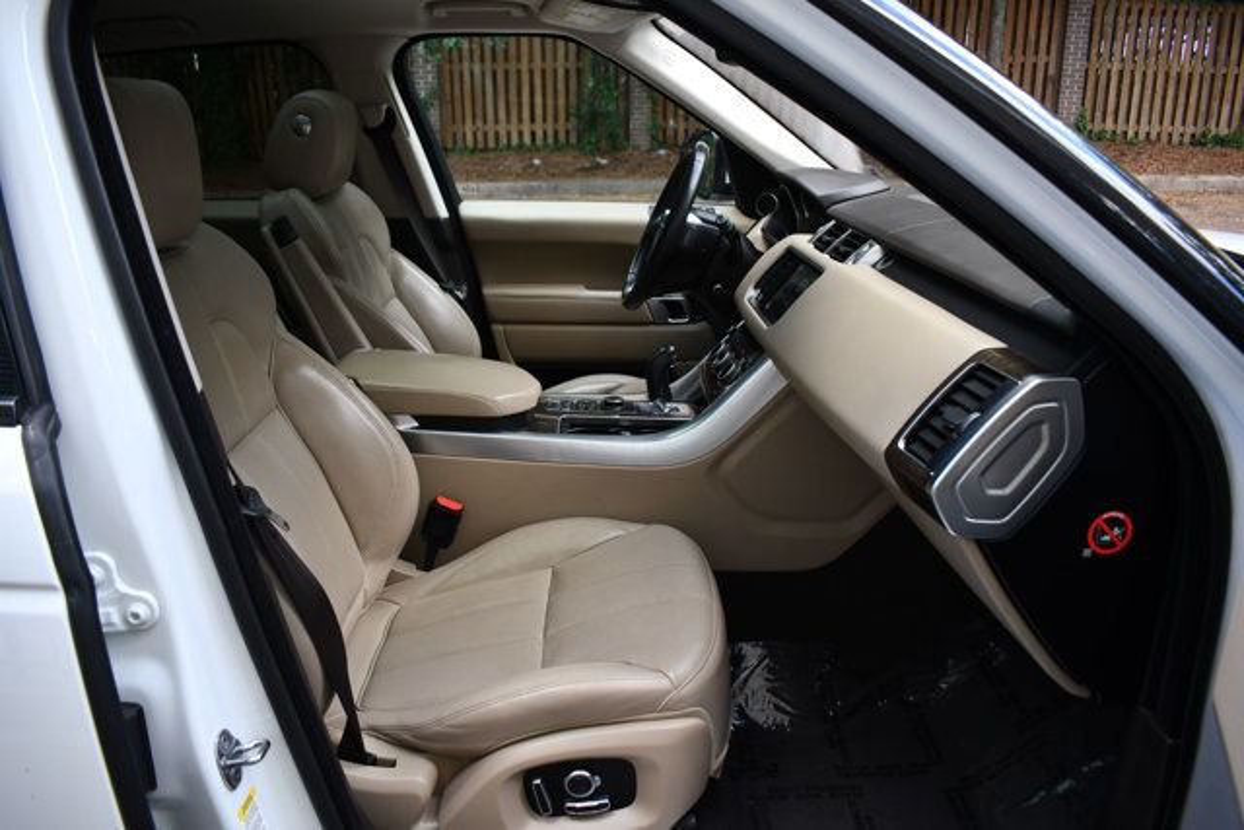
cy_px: 415
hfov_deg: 67.4
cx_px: 622
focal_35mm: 27
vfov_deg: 48.0
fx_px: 933
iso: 400
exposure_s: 1/250
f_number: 4
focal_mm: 18
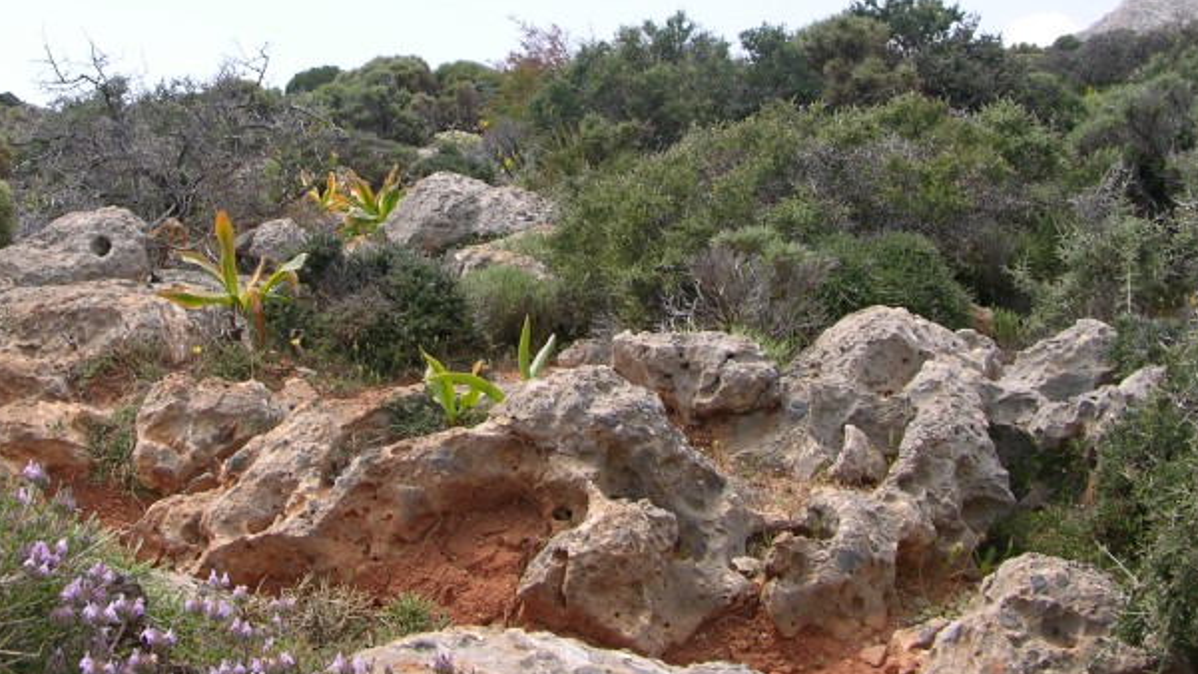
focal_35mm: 65
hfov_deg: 32.1
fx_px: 2065
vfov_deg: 18.3
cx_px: 393
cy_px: 122
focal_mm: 8.9
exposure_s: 1/187
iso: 50
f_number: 5
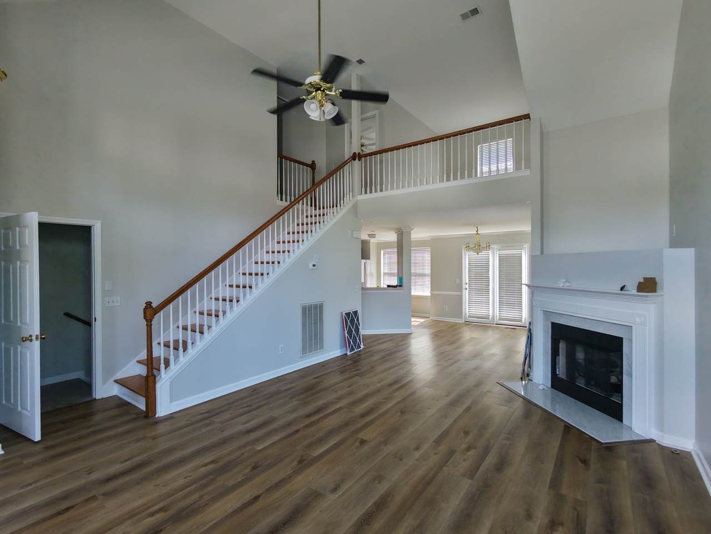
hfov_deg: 94.5
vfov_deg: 78.1
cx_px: 356
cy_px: 267
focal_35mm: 16
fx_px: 329
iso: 330
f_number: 2.2
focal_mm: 3.05
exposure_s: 1/50
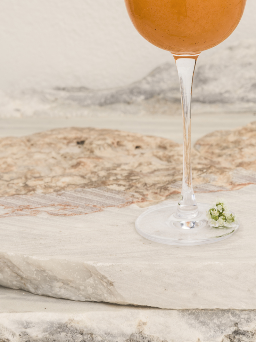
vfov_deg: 17.2
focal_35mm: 114
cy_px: 78
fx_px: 1124
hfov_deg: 13.0
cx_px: 183
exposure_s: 1/20
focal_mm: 90
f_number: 16
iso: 100
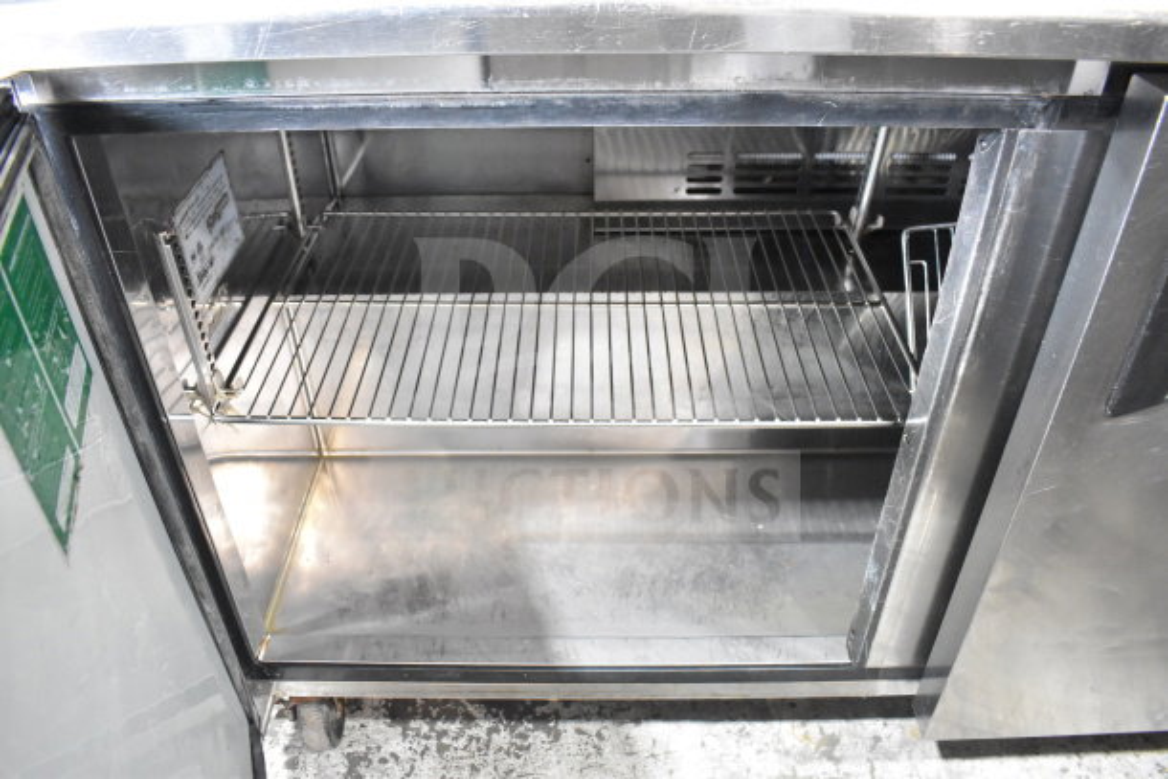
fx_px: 876
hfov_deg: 67.4
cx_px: 584
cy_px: 390
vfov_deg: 48.0
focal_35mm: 27
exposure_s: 1/100
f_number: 5
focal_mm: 18
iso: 6400
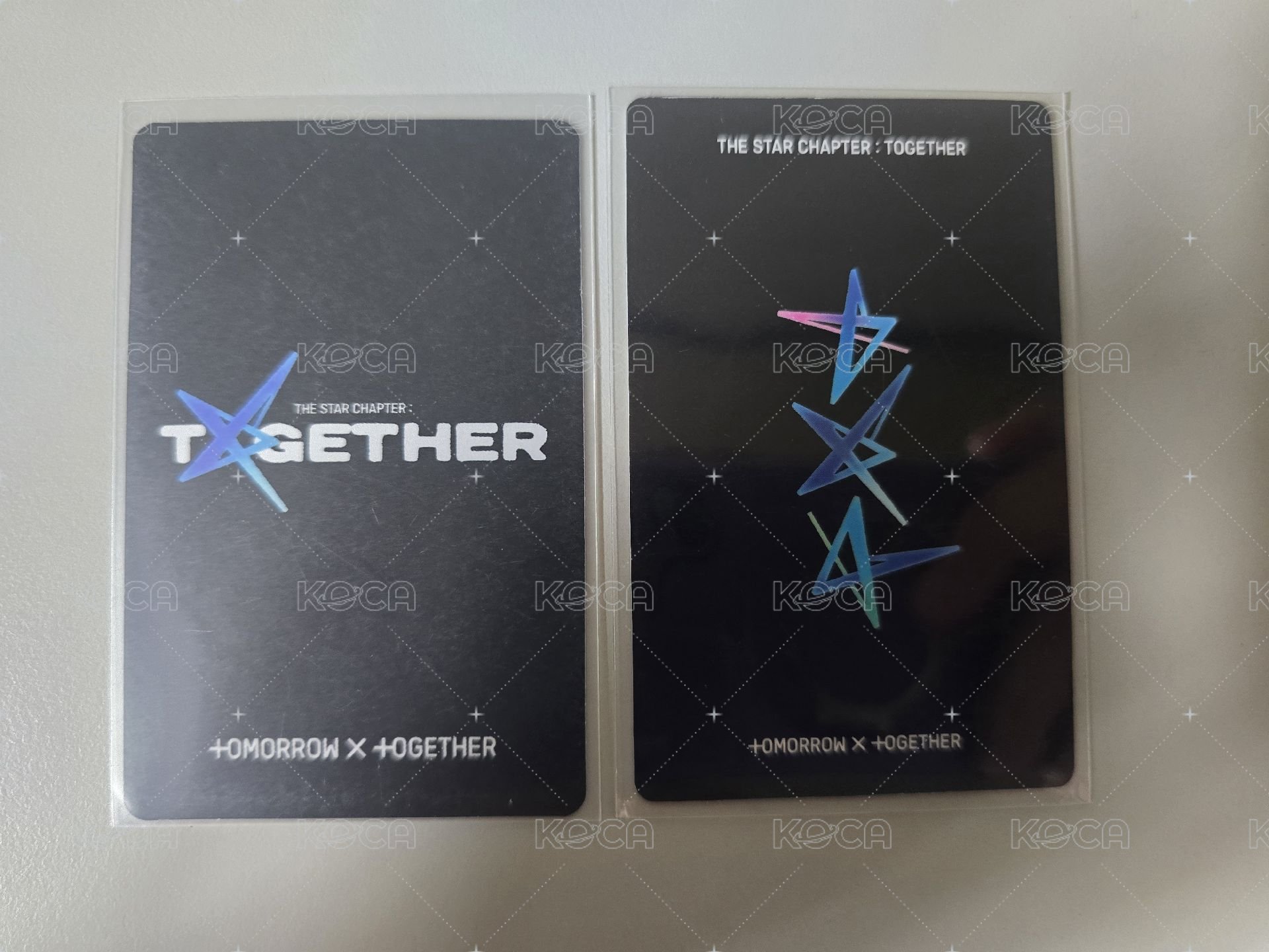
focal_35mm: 23
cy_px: 476
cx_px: 634
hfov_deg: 73.9
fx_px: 843
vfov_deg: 58.9
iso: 640
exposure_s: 1/34
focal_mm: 6.3
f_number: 1.7
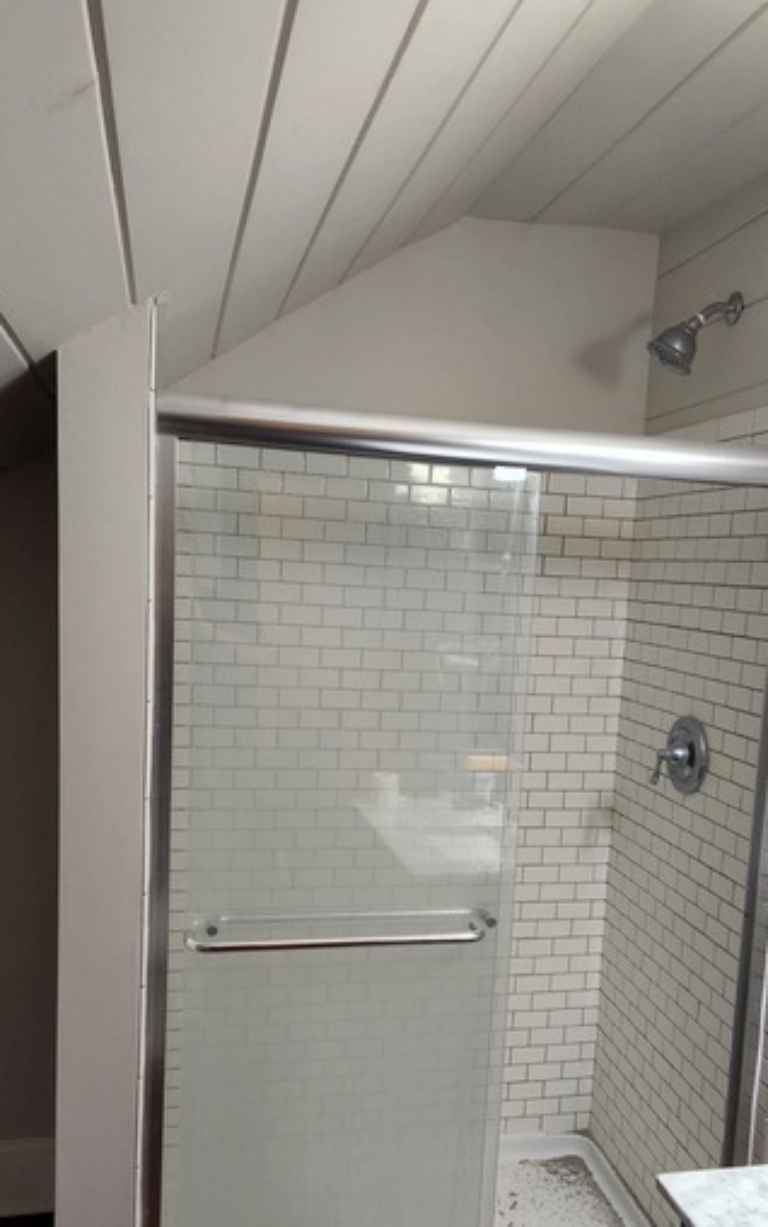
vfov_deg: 59.1
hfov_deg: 39.4
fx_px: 1070
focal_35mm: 32
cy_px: 745
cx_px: 435
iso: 250
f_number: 1.8
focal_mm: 5.4
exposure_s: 1/120
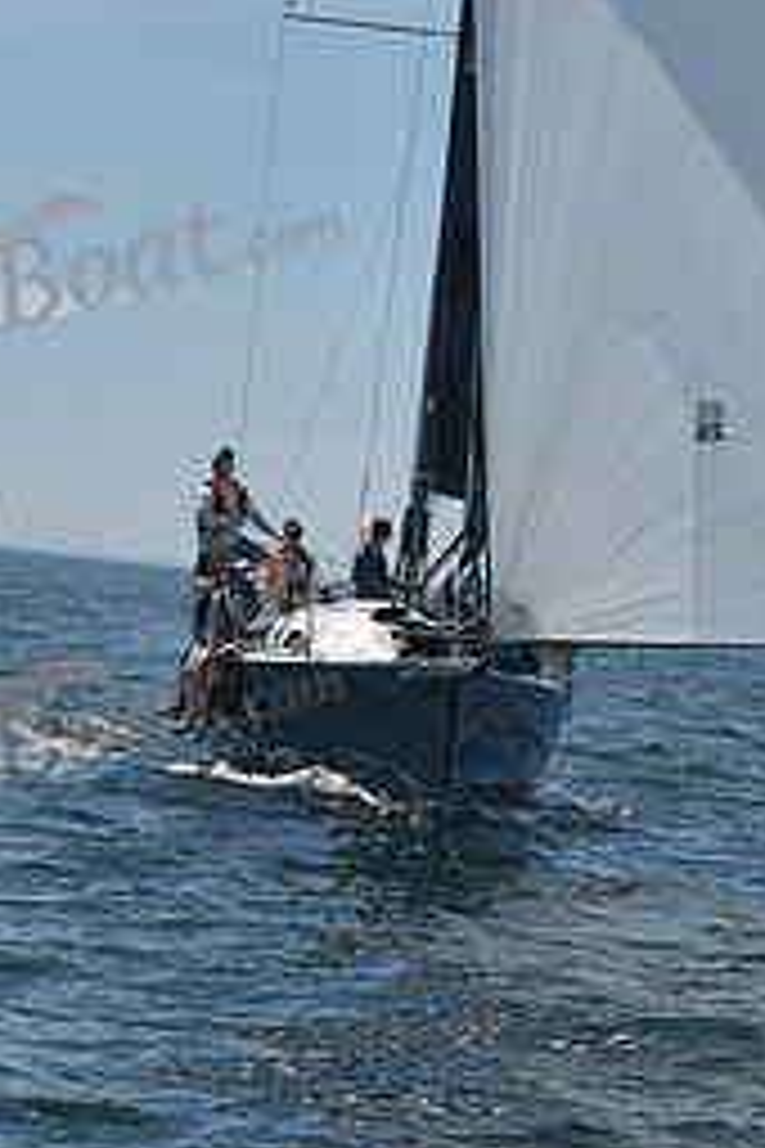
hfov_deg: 8.6
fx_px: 5068
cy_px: -5
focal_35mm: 159
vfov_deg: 12.8
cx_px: 578
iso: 320
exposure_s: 1/800
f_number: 13
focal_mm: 70
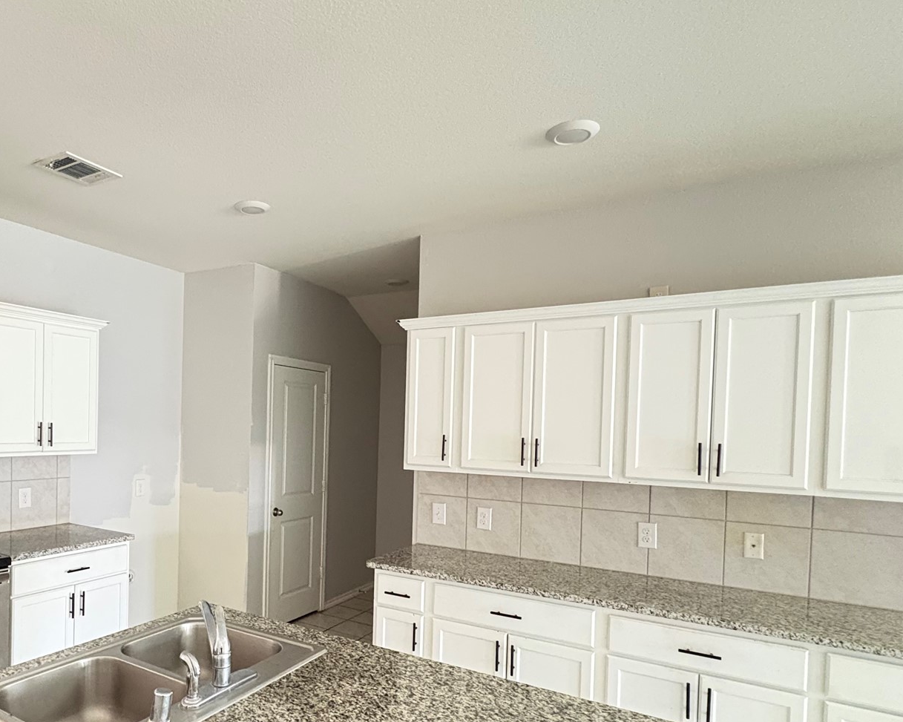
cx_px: 305
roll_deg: -1.2
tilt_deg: -0.9
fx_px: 615
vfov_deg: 60.3
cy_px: 439
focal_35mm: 23
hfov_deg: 70.6
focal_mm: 2.22
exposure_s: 1/32
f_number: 2.2
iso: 1000
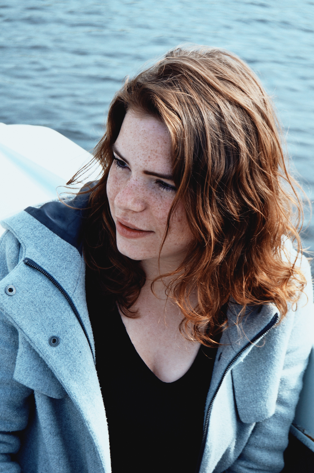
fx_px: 1084
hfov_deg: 16.5
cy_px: 236
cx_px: 157
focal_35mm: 82
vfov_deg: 24.7
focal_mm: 55
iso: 140
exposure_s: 1/250
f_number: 8
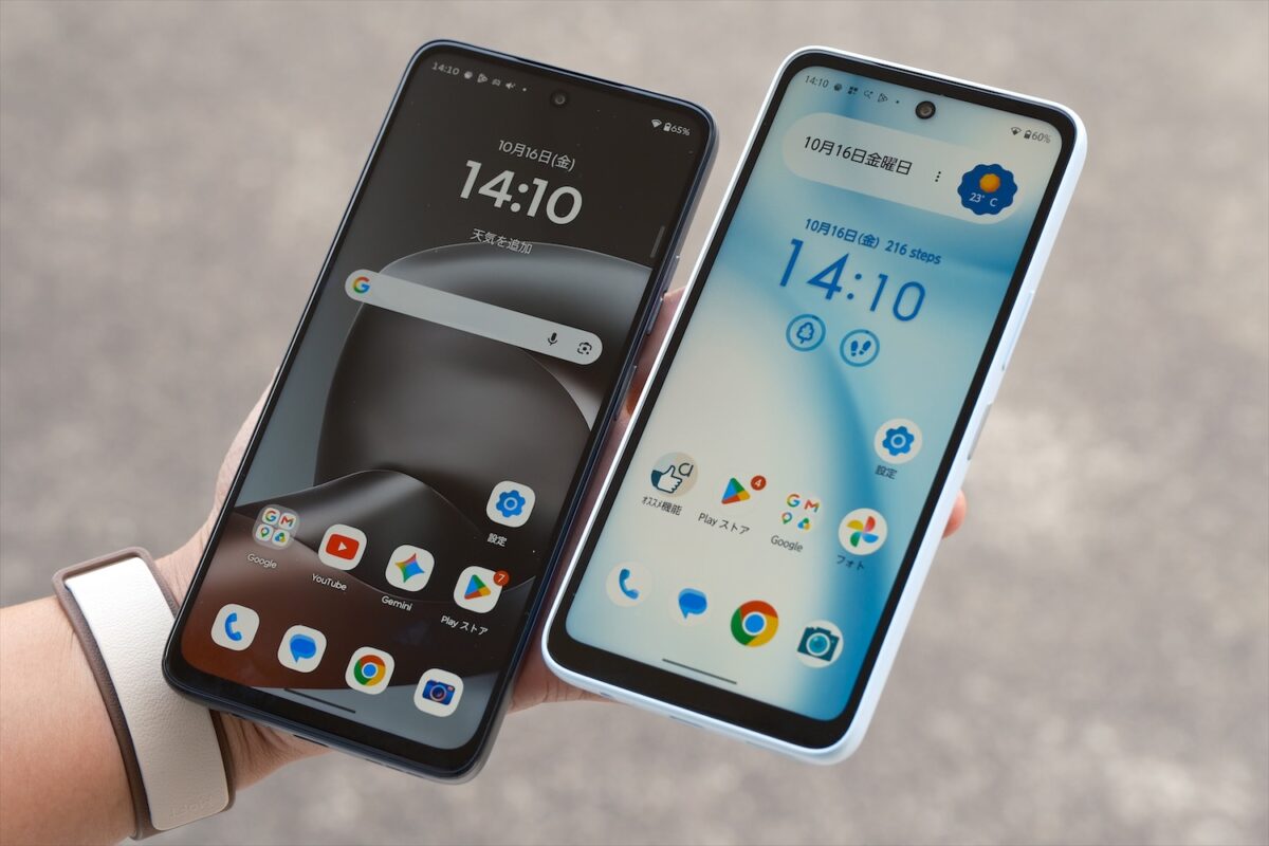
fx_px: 2926
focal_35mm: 83
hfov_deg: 24.5
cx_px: 634
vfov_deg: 16.5
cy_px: 423
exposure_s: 1/125
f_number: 5.6
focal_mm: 55
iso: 500
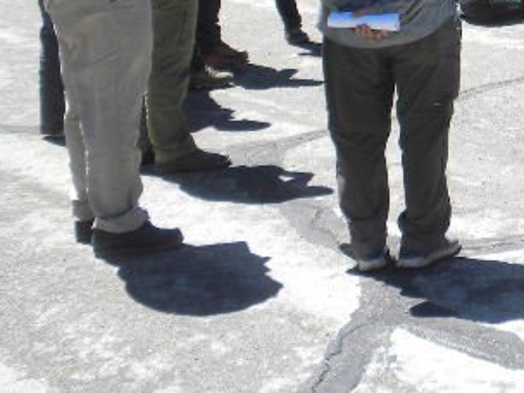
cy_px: -94
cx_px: 641
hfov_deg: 19.4
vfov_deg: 15.0
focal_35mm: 95
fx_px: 1438
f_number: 3.5
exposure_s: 1/374
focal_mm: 6.6
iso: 64
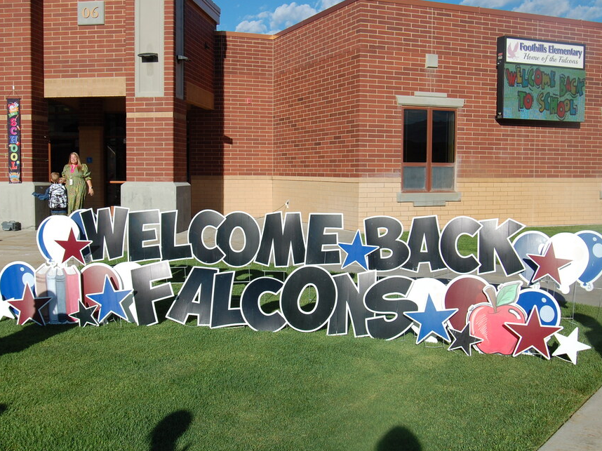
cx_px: 272
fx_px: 688
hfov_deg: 47.2
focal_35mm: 40
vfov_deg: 36.3
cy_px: 223
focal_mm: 23
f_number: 10
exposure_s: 1/400
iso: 200
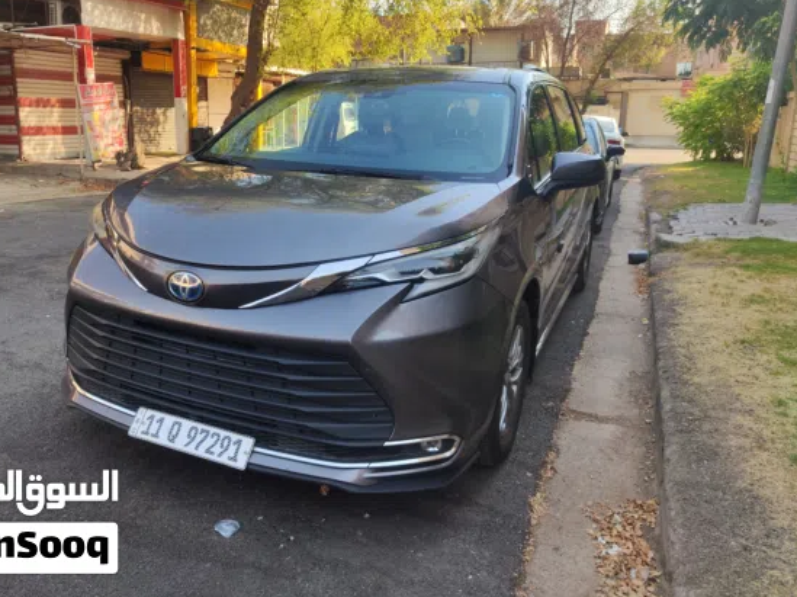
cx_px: 337
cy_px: 260
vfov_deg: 49.6
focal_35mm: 28
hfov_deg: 63.1
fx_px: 644
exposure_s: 1/710
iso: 50
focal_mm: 5.59
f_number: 1.88
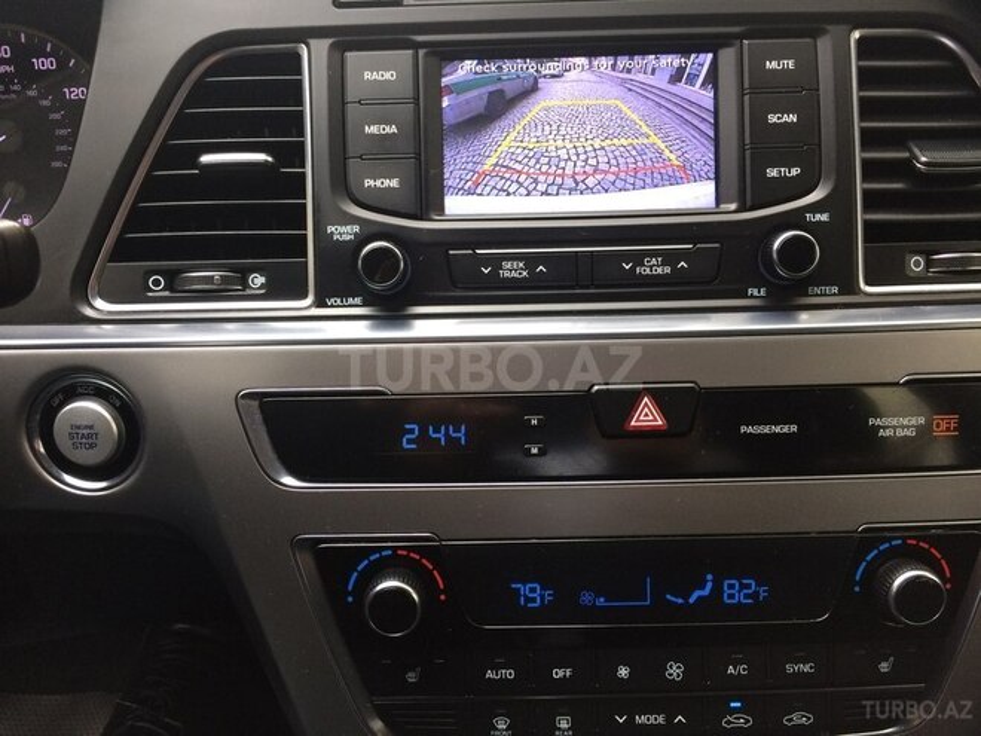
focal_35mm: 29
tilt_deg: -28.2
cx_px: 490
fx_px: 822
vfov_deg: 48.2
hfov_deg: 61.7
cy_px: 368
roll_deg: -1.6
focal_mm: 4.15
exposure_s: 1/33
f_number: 2.2
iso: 64
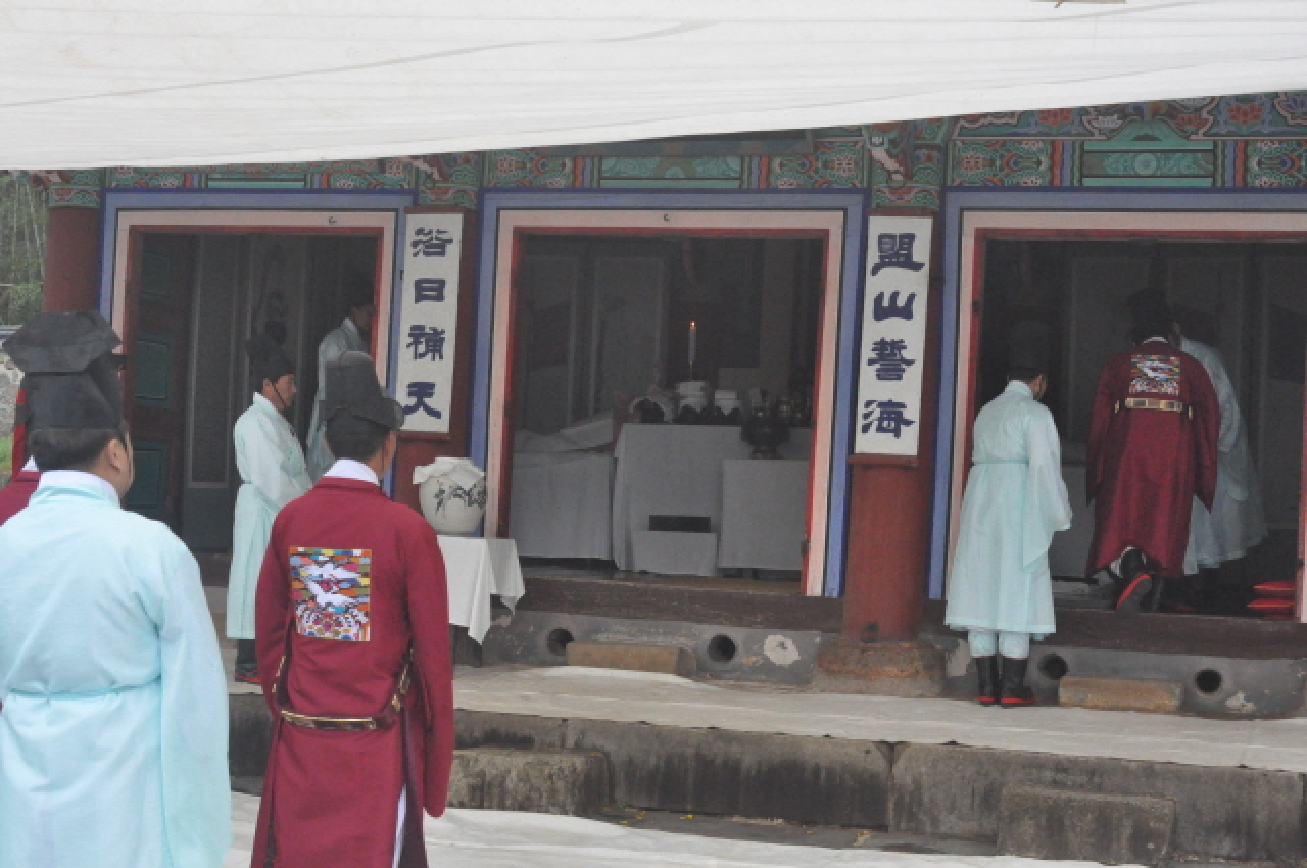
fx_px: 1904
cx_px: 654
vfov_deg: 25.7
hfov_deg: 37.9
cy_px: 434
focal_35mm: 52
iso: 3200
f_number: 9
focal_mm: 35
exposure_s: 1/320
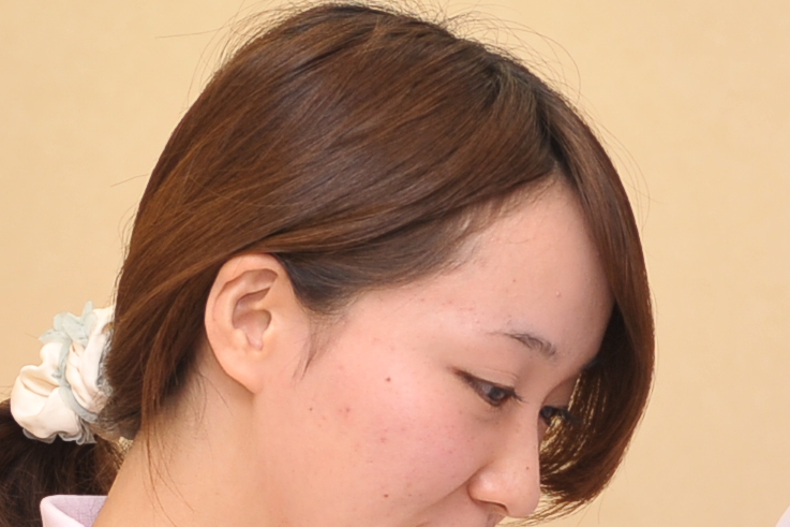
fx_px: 4739
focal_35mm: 216
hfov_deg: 9.5
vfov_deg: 6.3
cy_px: 686
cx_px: 802
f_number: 5.6
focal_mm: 50
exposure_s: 1/80
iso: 800
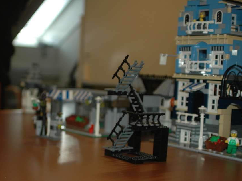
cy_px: 114
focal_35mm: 61
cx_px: 76
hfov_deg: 31.4
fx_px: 426
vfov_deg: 24.0
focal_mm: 28
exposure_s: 1/60
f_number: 2.8
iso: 200
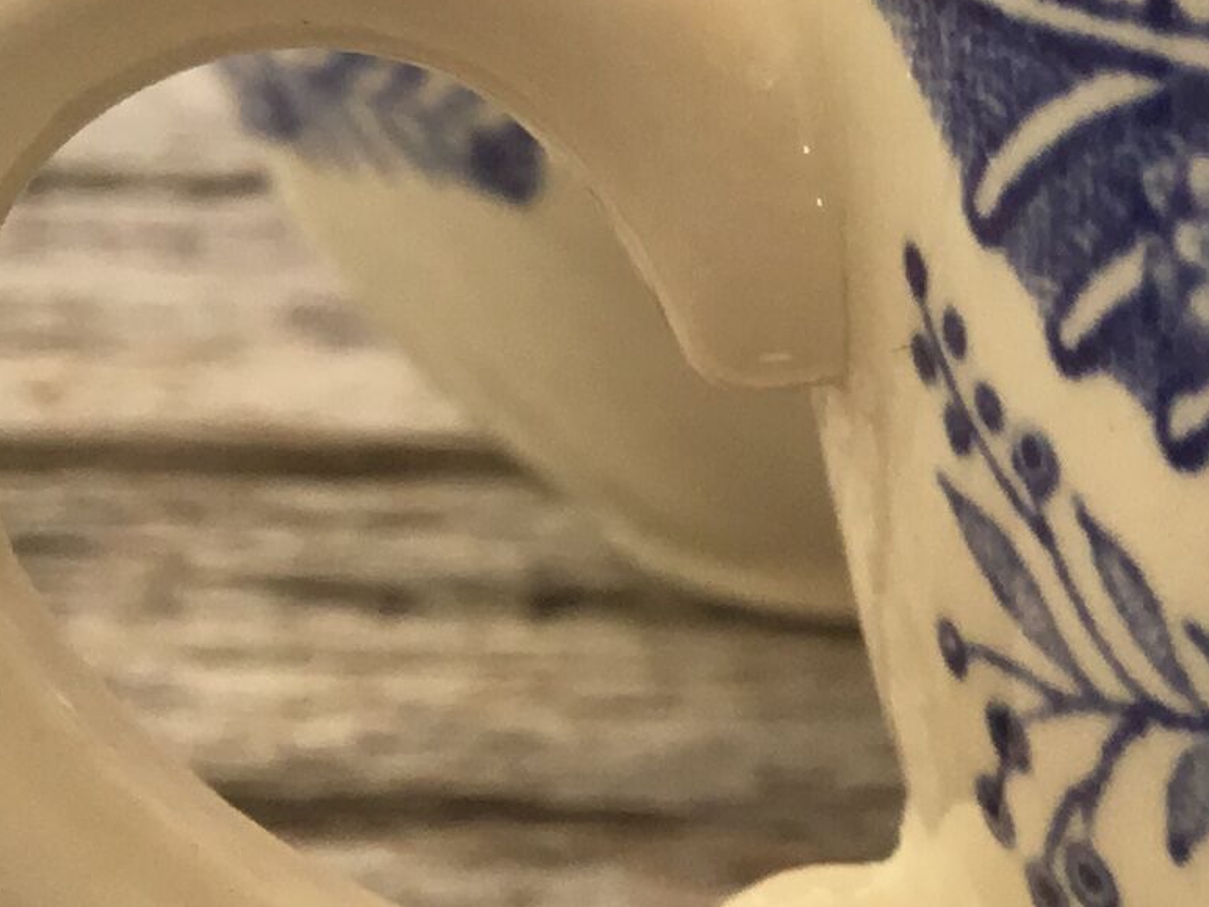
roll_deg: +0.2
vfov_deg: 11.3
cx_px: 1745
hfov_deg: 14.2
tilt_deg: -23.3
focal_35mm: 131
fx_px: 4575
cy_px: 719
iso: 25
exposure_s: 1/438
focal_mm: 3.3
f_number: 2.4
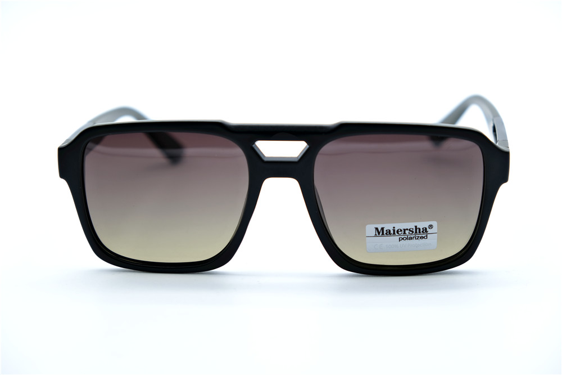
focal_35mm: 83
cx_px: 281
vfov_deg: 16.4
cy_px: 188
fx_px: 1295
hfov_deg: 24.5
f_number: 5
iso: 160
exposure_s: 1/140
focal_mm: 55
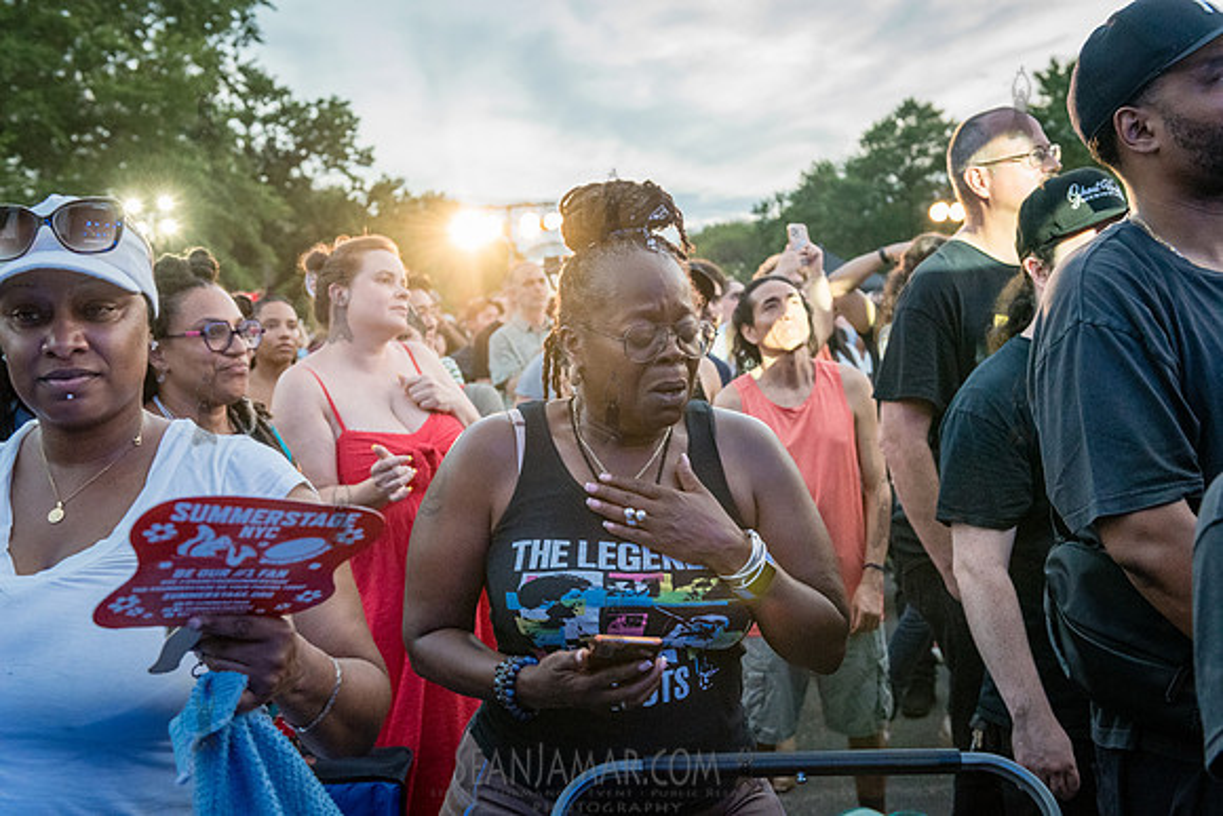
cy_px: 408
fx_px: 1359
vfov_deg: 33.4
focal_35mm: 40
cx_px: 612
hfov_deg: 48.4
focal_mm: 40
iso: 5000
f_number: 4
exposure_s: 1/250
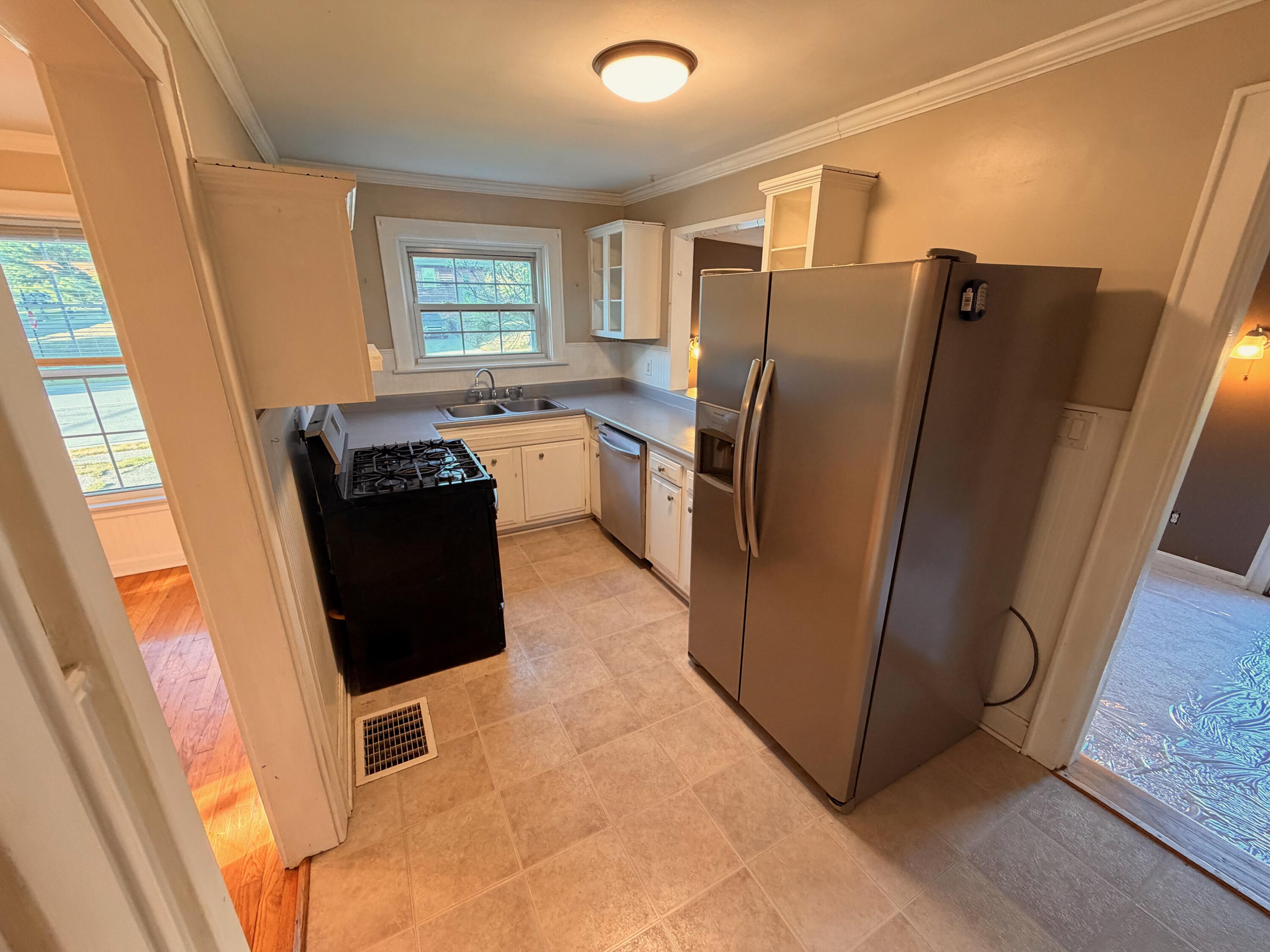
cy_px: 476
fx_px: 514
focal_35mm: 14
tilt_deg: -18.6
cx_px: 635
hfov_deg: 102.1
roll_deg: -0.2
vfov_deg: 85.7
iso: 320
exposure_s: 1/60
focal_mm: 2.22
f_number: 2.2
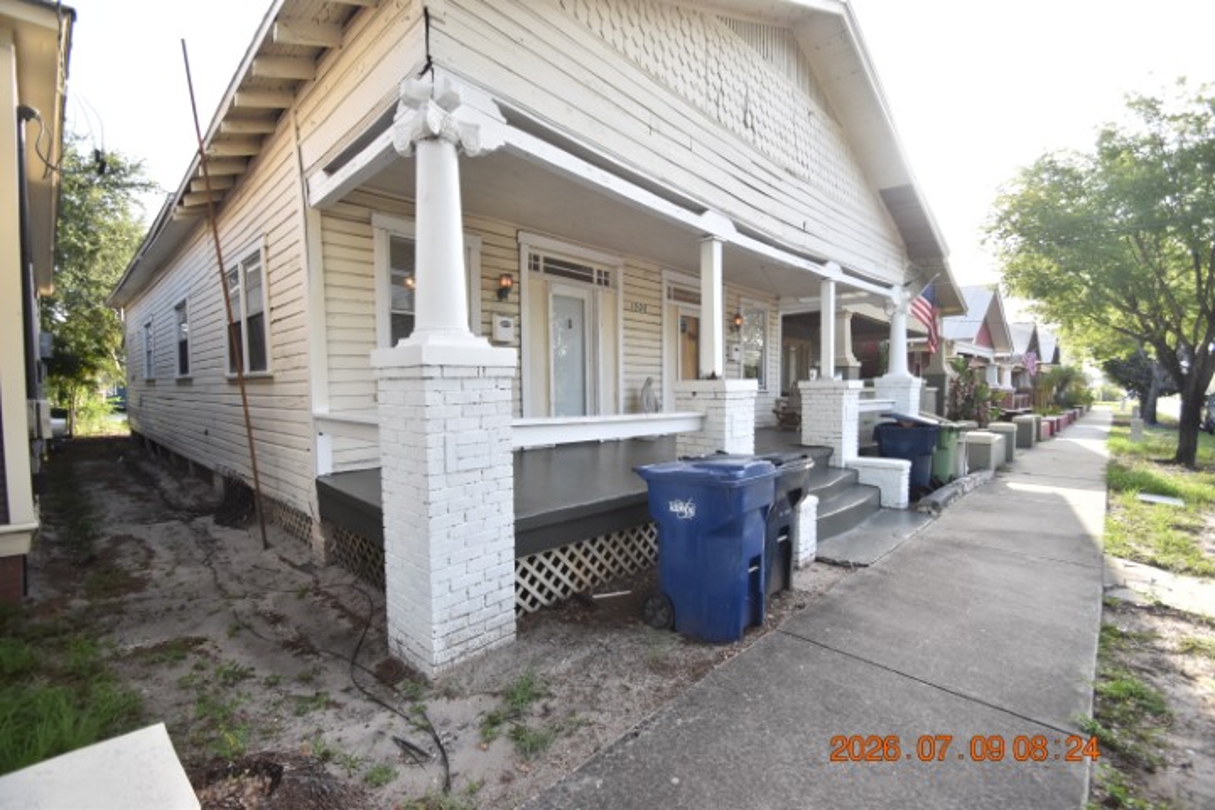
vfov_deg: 77.3
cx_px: 608
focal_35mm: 15
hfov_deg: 100.4
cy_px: 405
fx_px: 506
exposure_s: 1/1000
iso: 800
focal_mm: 10
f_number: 3.5
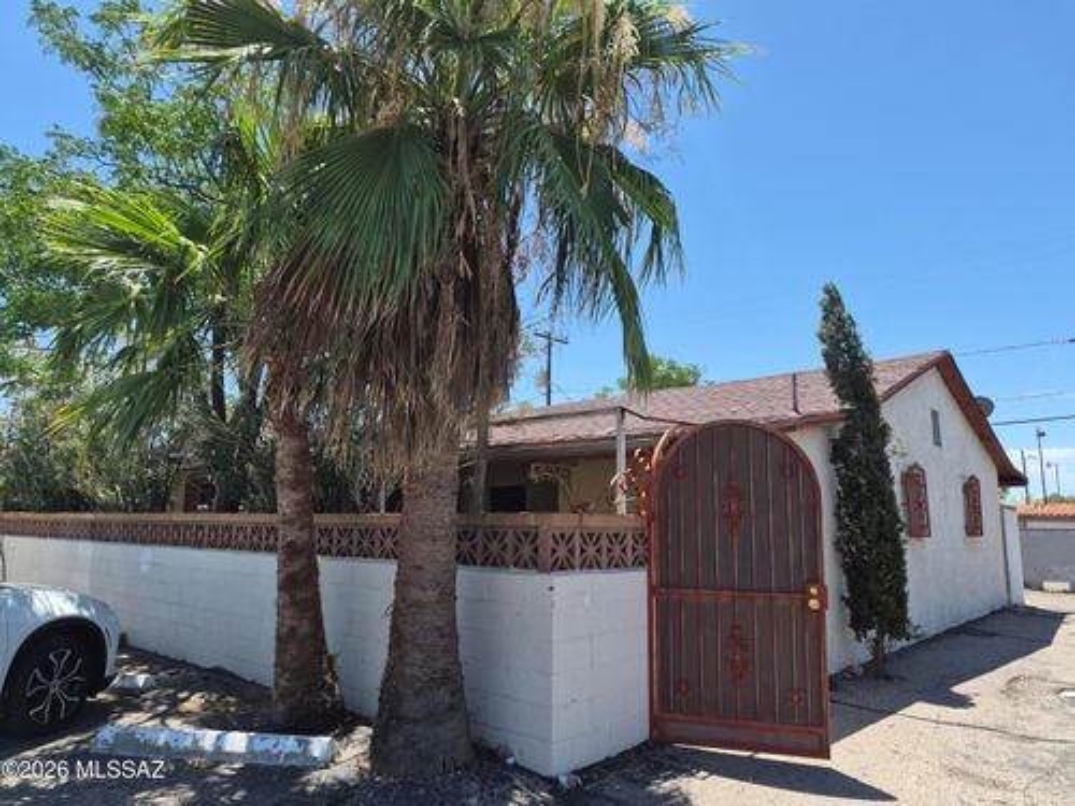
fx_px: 714
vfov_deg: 58.9
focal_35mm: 23
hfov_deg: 73.9
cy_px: 403
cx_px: 538
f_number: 1.8
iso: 80
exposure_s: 1/2952
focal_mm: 5.4
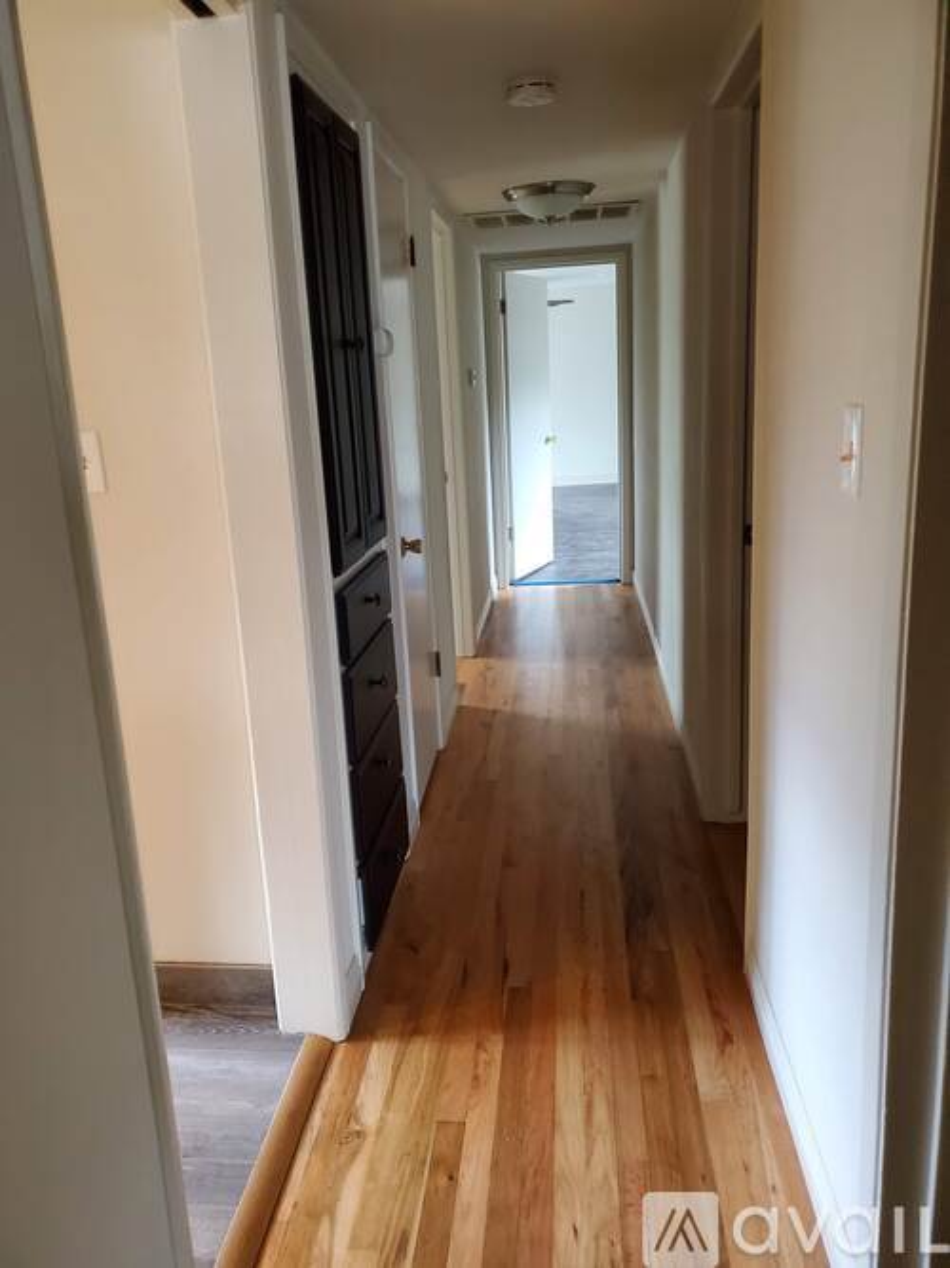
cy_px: 634
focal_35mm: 26
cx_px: 475
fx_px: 952
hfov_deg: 53.0
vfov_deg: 67.3
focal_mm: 4.3
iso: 500
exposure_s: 1/40
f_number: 1.5
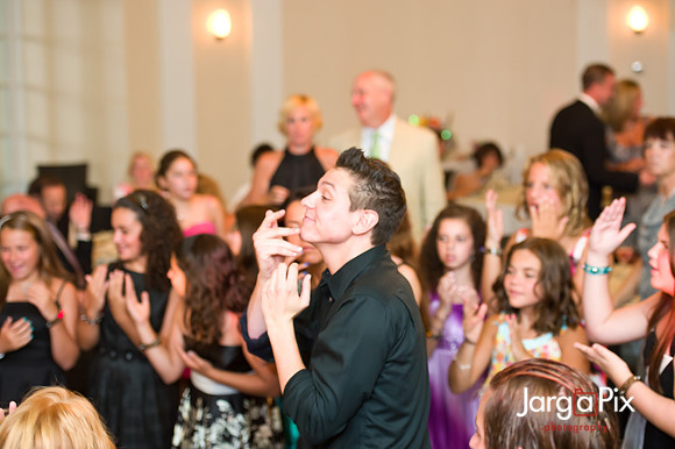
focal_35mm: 75
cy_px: 224
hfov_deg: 27.0
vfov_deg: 18.2
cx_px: 338
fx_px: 1405
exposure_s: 1/125
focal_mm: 75
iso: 1600
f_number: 3.2
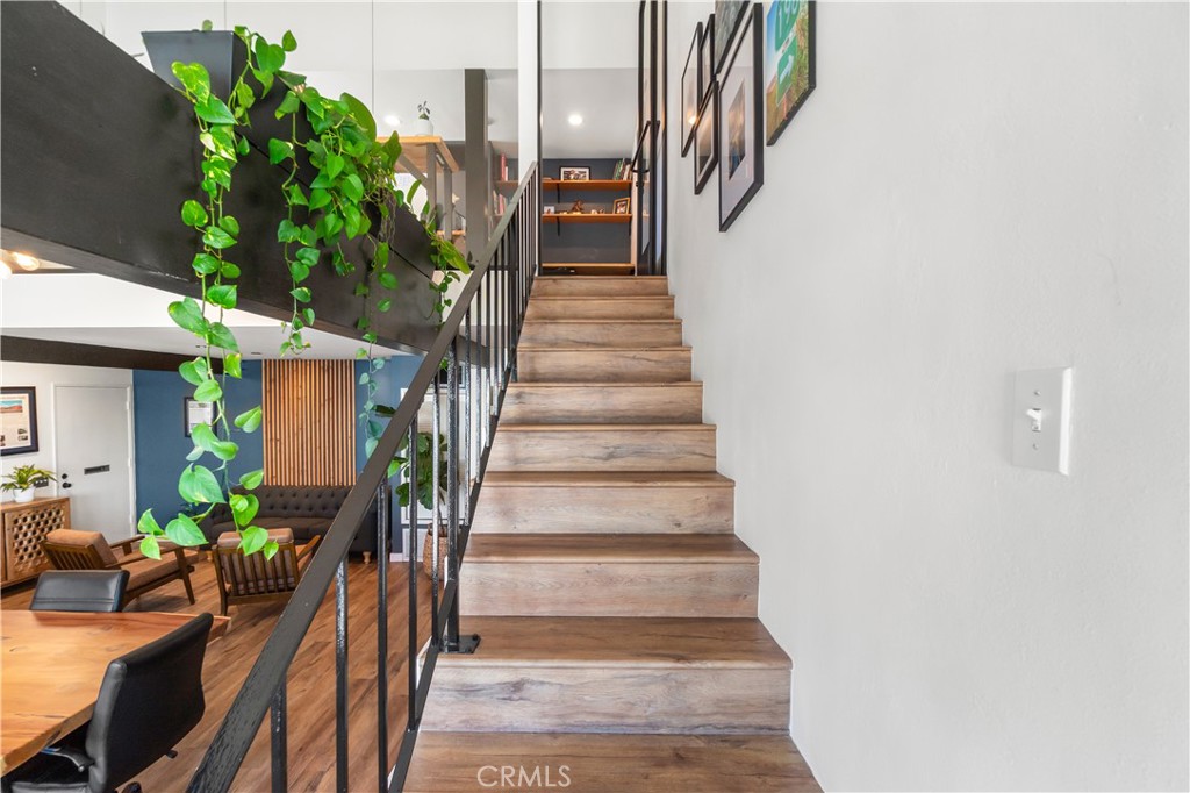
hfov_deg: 100.4
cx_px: 595
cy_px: 396
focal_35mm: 15
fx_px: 496
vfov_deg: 77.3
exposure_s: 1/30
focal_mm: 10
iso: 320
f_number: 7.1
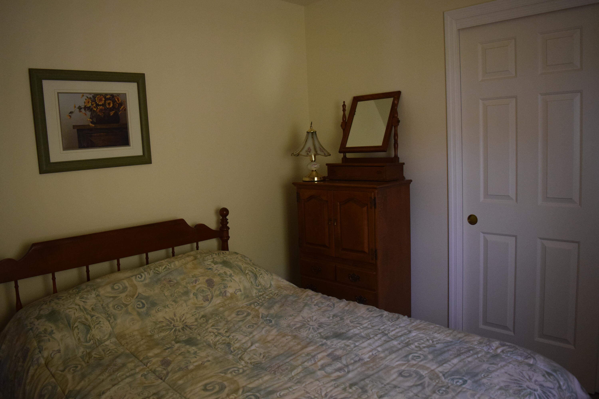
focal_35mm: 27
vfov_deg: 47.9
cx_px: 300
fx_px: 449
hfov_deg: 67.4
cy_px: 200
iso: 1800
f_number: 3.5
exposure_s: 1/60
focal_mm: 18
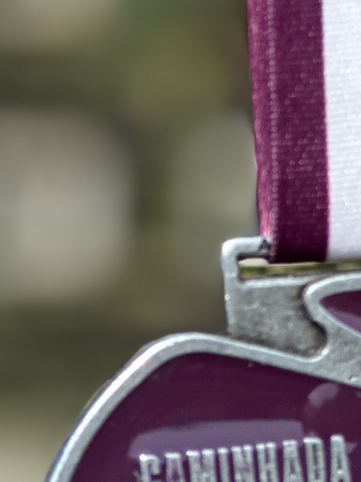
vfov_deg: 7.4
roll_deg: +0.5
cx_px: 277
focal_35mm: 267
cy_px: 201
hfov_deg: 5.6
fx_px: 3713
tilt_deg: +2.1
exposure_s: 1/552
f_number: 2.8
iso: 32
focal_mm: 9
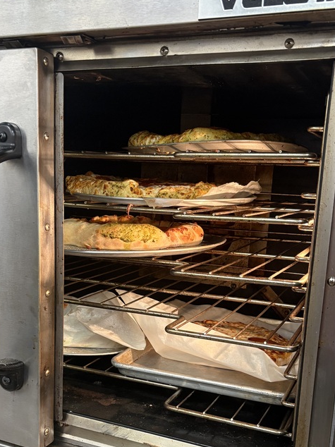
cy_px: 295
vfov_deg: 44.2
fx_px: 542
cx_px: 150
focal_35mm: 42
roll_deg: -1.8
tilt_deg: -13.2
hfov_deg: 34.3
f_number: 1.6
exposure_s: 1/60
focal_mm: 5.96
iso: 200
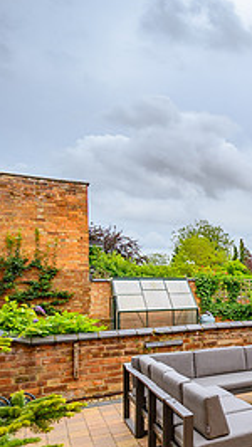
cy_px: 288
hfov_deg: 23.5
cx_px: 428
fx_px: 379
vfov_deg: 59.9
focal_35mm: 32
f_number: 7.1
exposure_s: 1/320
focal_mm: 14
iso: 100
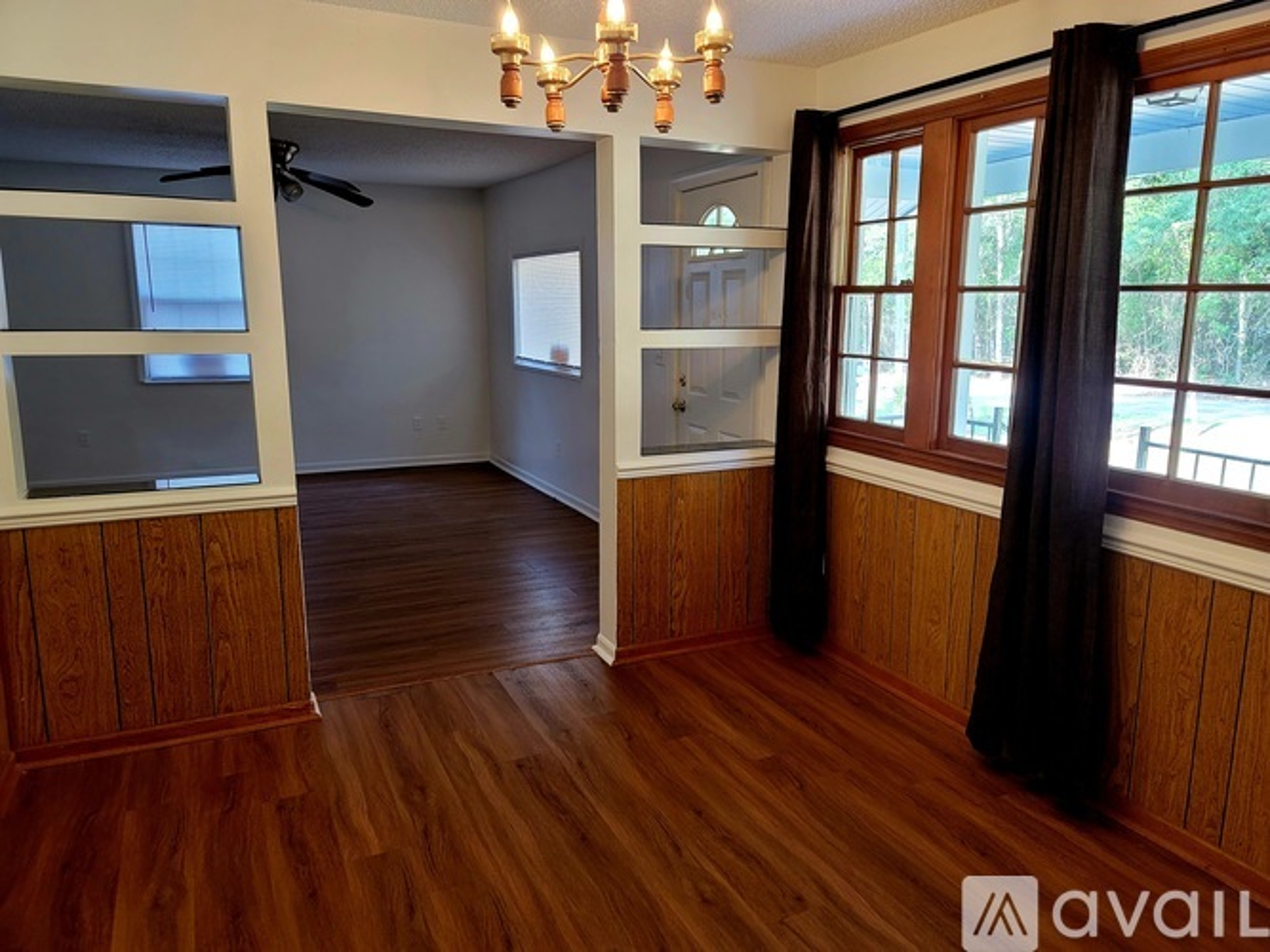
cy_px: 476
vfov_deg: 54.9
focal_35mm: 25
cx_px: 635
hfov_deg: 69.4
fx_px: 917
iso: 320
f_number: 1.8
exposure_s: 1/120
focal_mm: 7
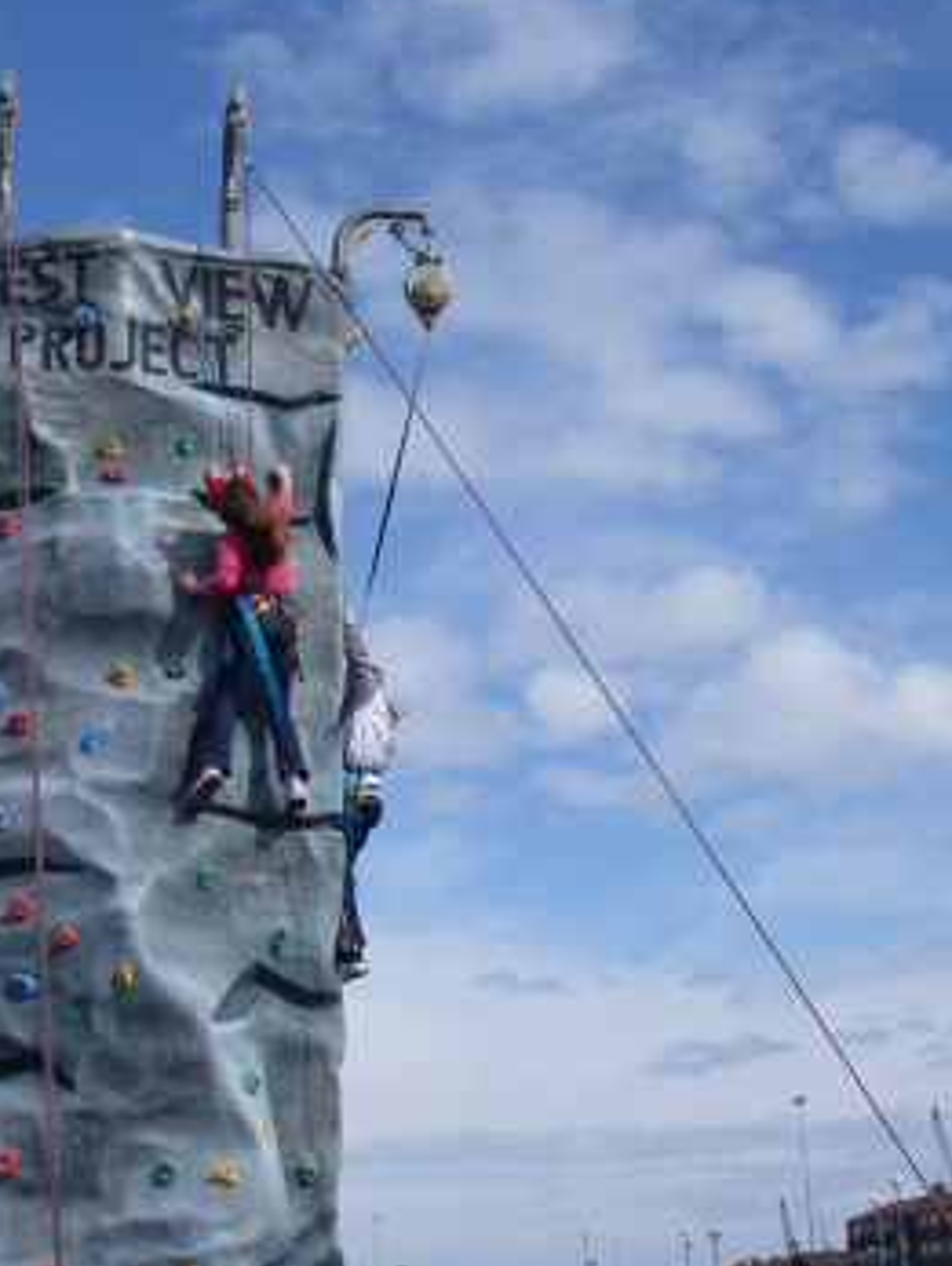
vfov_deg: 34.3
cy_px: 653
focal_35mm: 56
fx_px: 2050
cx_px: 255
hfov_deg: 25.9
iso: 80
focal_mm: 6.3
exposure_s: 1/400
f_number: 6.6
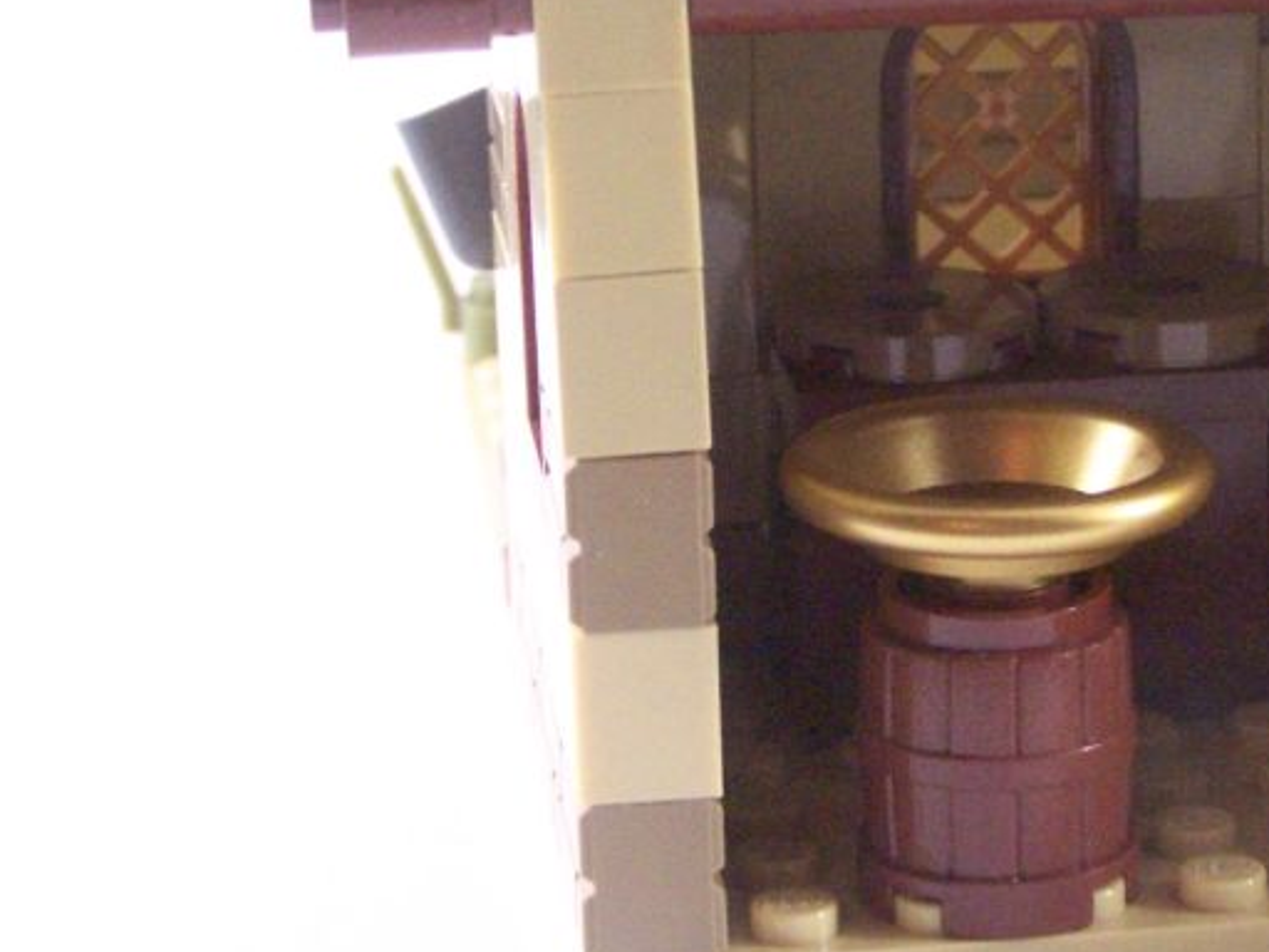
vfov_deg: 11.1
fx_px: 4912
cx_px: 1148
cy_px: 369
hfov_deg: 14.6
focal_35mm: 134
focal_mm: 11.1
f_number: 4
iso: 400
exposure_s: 1/60
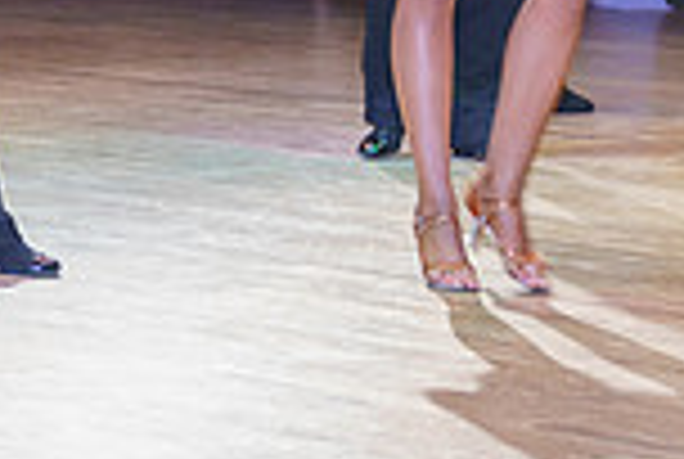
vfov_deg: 7.9
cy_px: -337
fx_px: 3236
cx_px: -271
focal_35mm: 170
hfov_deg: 11.7
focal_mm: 30
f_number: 3.2
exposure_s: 1/60
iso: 500
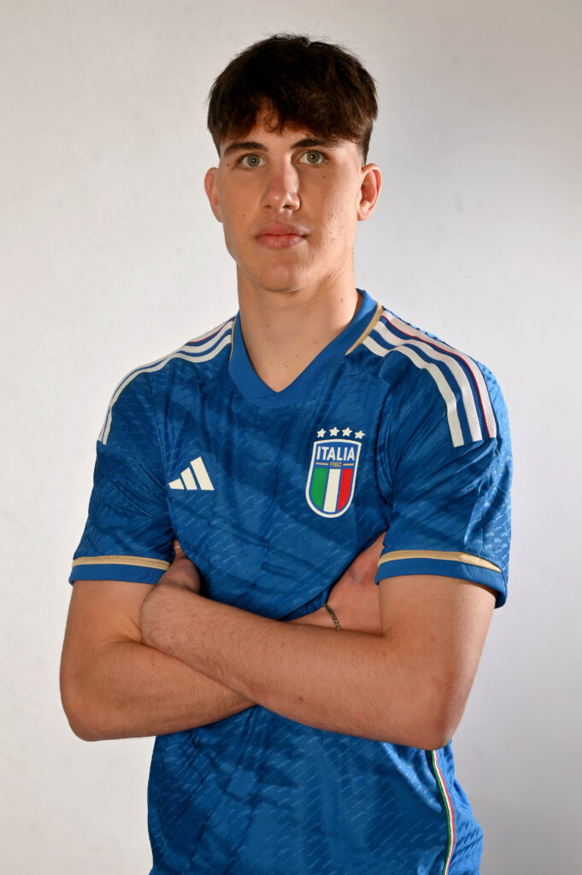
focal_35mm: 75
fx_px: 1822
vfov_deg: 27.0
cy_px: 438
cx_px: 291
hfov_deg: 18.2
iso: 125
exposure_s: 1/125
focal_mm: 75
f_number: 11
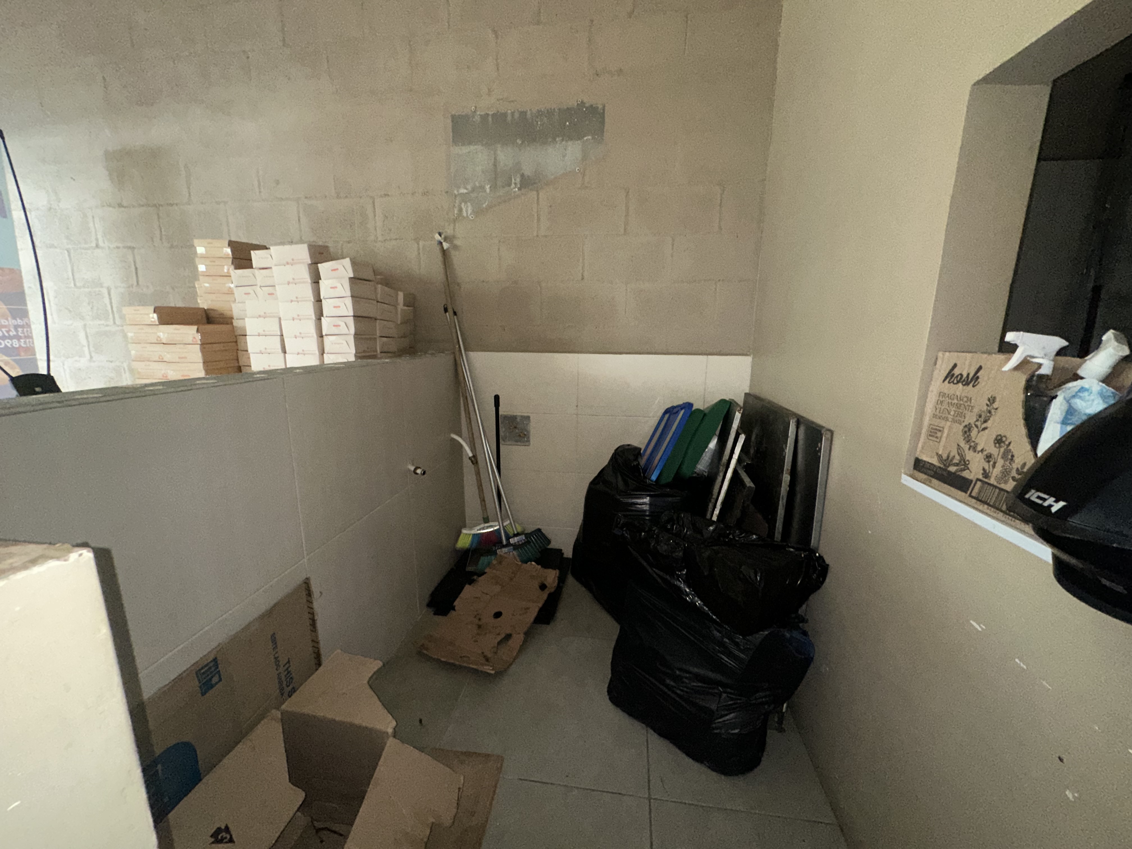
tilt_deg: -10.6
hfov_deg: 102.1
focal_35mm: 14
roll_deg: +0.4
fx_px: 458
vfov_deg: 85.7
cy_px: 424
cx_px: 566
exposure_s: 1/60
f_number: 2.2
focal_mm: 2.22
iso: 200
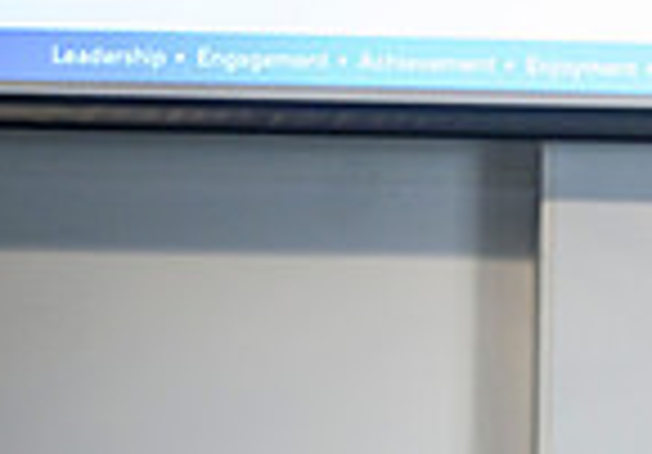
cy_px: 742
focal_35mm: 609
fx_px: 11183
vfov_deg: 2.3
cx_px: 1421
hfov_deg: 3.3
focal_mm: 140
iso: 2500
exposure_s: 1/500
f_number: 2.8
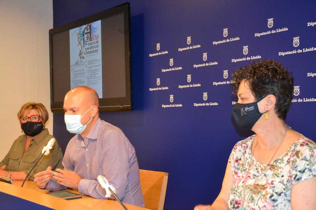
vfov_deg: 29.9
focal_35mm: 45
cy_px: 105
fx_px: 395
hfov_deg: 43.6
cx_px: 158
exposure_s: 1/60
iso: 1800
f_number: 4.2
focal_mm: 30
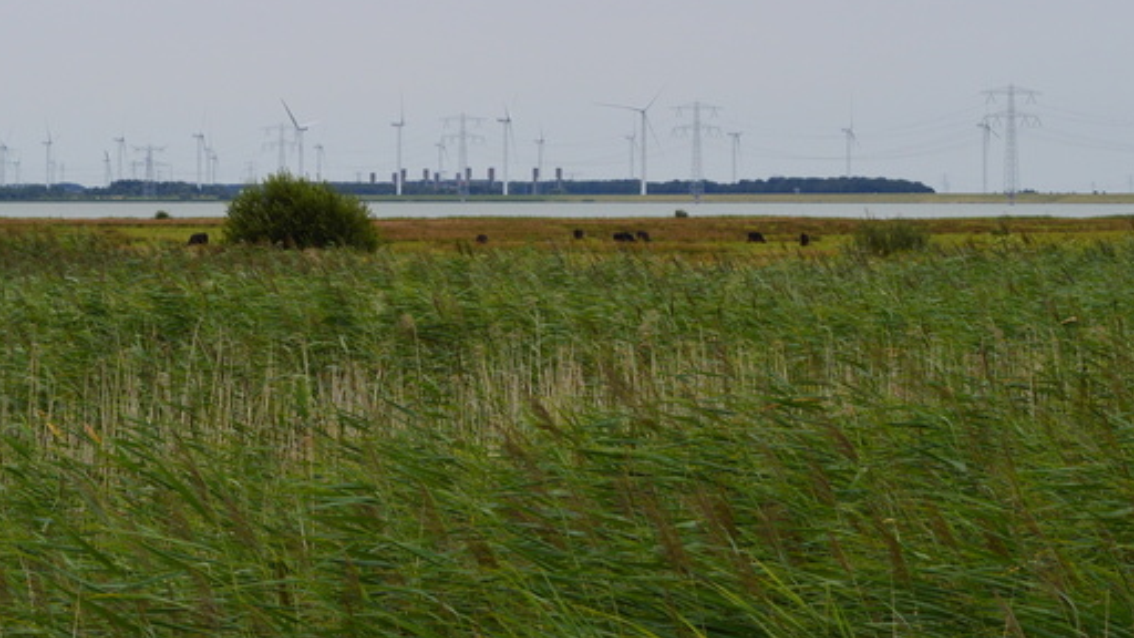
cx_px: 505
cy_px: 115
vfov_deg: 9.0
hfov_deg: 15.9
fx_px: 4054
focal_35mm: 135
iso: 400
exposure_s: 1/400
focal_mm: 55
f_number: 11
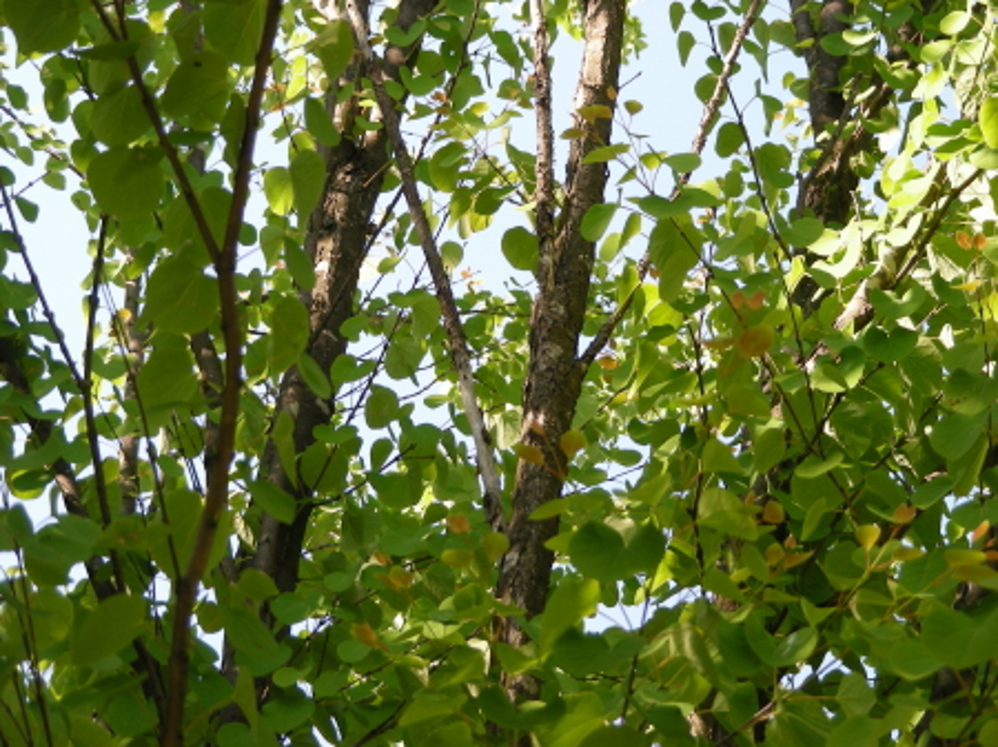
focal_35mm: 113
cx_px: 499
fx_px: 3256
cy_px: 374
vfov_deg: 13.1
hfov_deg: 17.4
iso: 50
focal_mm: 18.9
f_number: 3.5
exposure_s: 1/91
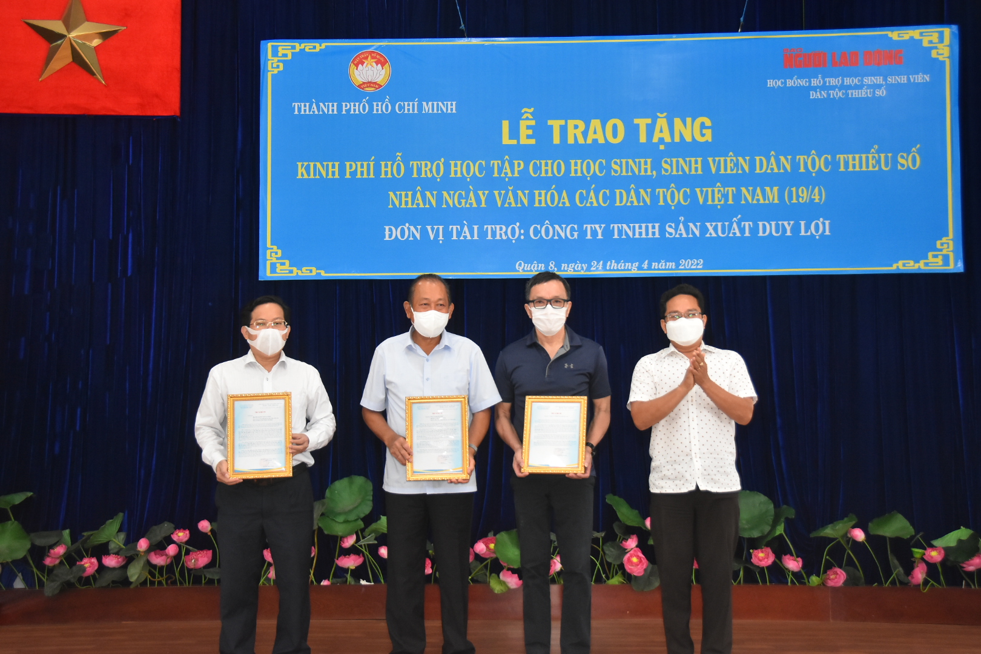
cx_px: 490
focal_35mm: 48
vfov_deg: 28.1
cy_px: 327
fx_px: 1308
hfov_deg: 41.1
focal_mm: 32
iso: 2000
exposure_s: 1/200
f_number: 4.2
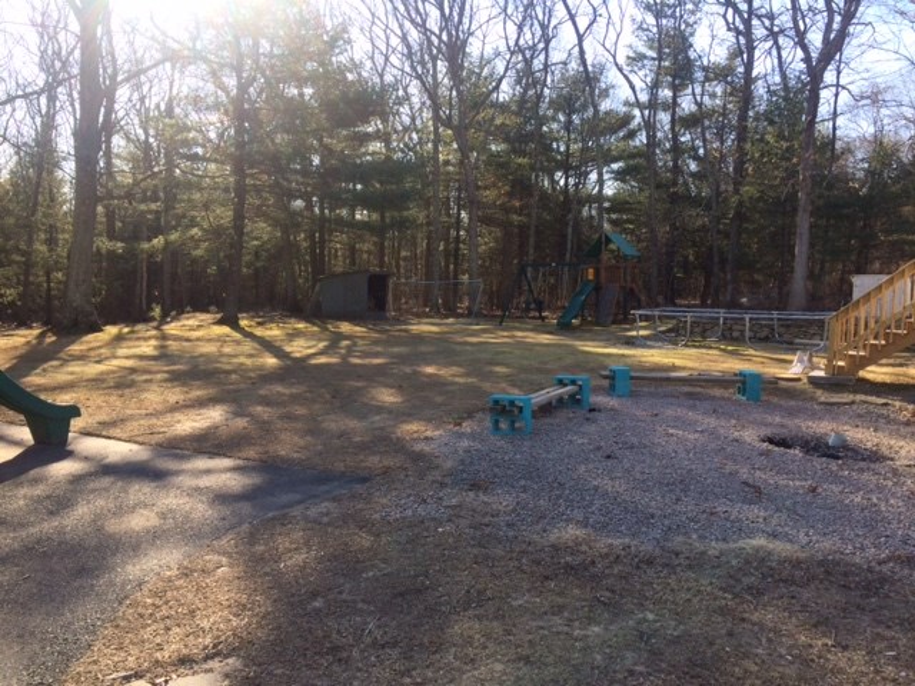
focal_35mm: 29
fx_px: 767
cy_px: 343
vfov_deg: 48.2
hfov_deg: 61.7
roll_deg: +1.3
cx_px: 458
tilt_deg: -4.5
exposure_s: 1/513
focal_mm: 4.15
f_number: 2.2
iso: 32
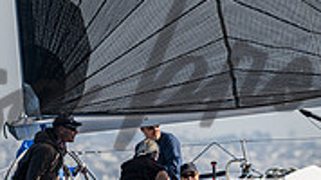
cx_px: 247
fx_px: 9624
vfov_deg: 1.1
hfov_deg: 1.9
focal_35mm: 1131
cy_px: 68
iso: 400
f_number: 5.3
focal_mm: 310
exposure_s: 1/3200
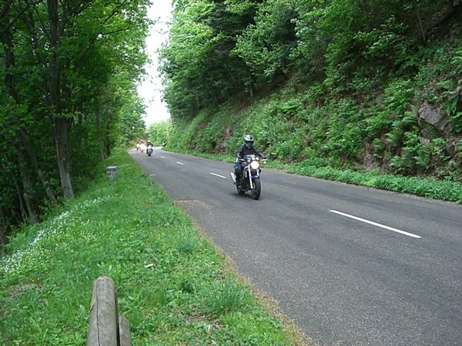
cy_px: 173
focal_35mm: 38
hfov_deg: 49.0
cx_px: 231
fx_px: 507
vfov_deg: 37.7
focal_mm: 6.2
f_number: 2.7
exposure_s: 1/250
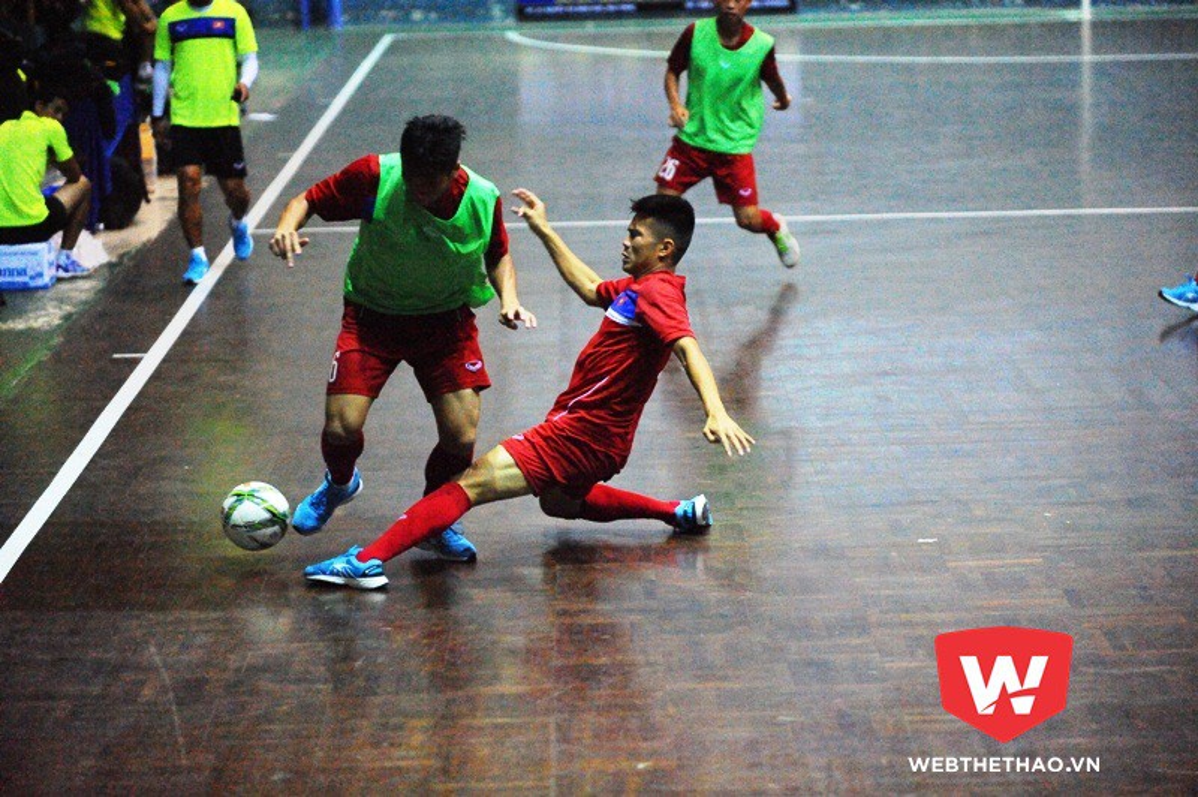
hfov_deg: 17.1
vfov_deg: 11.4
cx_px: 599
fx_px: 3990
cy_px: 398
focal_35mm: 120
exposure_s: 1/800
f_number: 2.8
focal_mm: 120
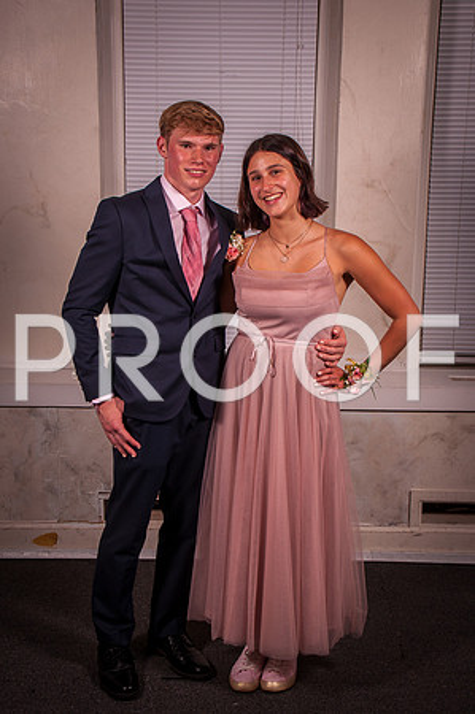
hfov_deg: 16.5
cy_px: 357
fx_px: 1636
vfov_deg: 24.6
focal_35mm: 82
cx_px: 238
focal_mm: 55
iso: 200
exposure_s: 1/125
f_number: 14
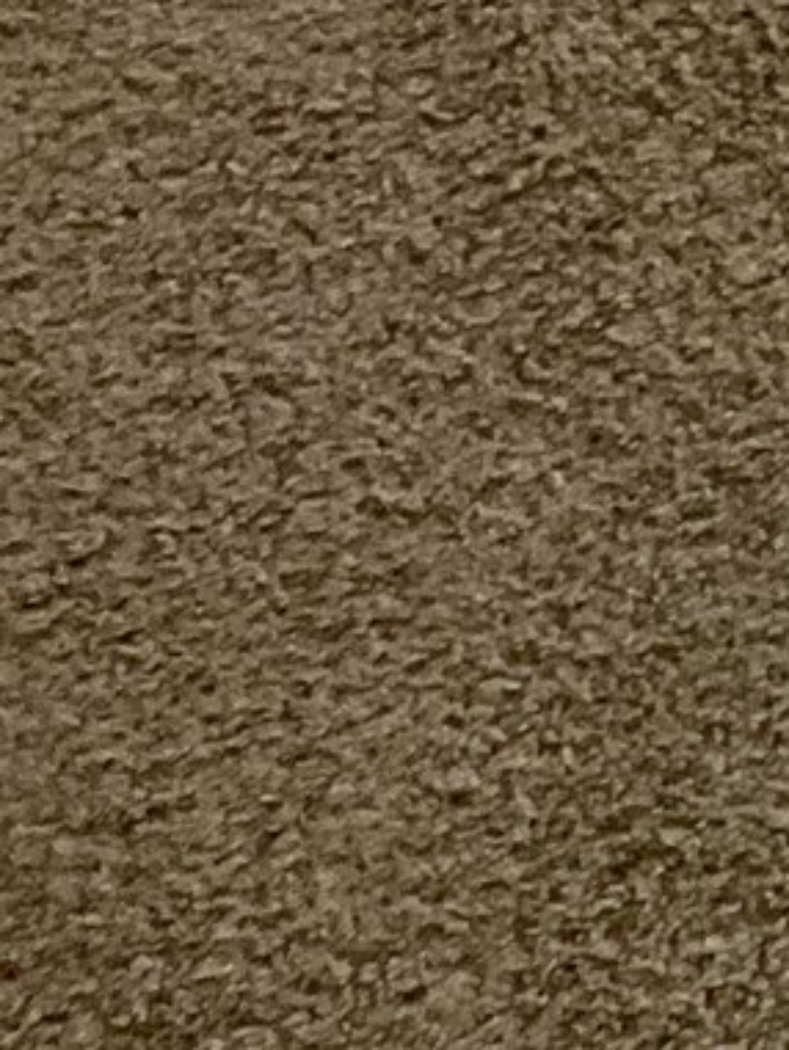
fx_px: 4738
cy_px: -1744
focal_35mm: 156
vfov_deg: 10.3
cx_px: 1435
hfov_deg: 9.1
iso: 250
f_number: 1.8
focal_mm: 3
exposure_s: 1/60
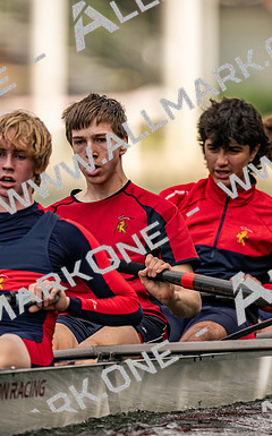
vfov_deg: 2.3
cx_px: 135
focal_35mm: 922
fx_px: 10956
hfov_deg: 1.4
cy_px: 218
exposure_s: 1/2500
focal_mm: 600
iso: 320
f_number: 4
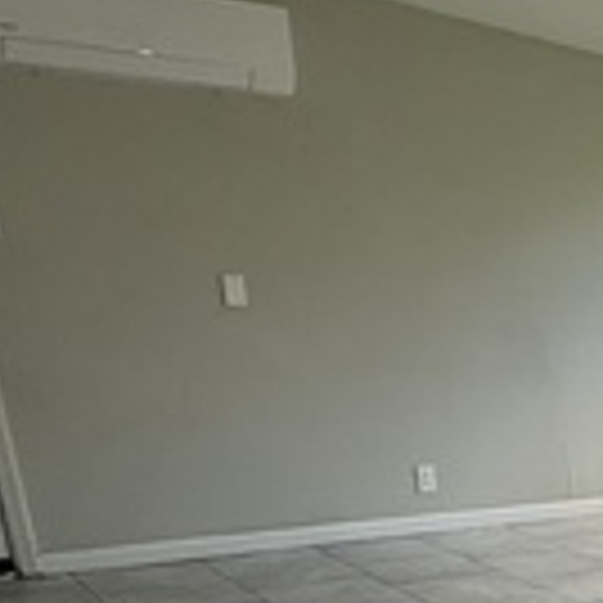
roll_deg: -1.4
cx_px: 927
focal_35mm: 59
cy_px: 666
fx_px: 1163
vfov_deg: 26.7
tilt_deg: -17.7
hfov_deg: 23.0
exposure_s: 1/120
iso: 100
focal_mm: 2.22
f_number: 2.2
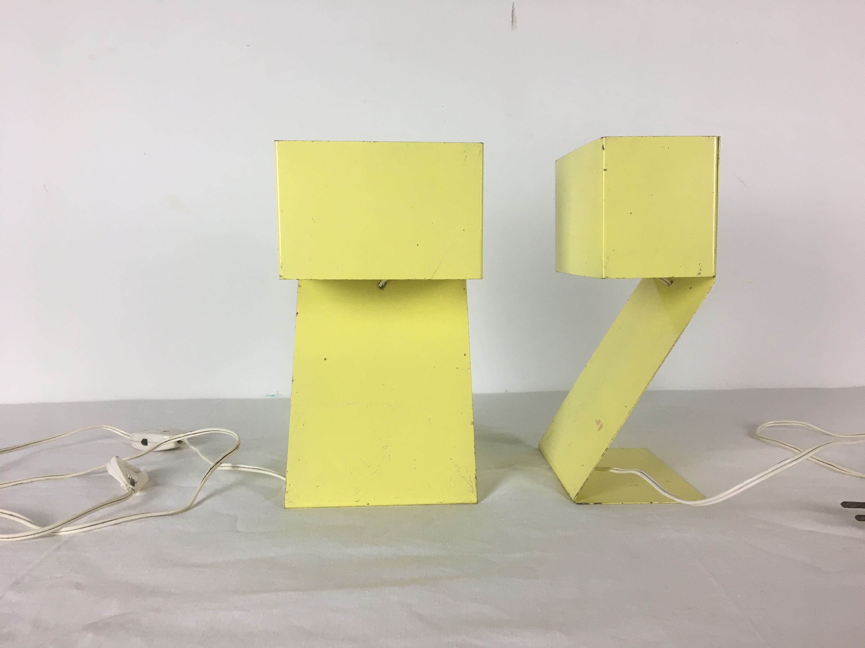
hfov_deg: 61.7
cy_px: 324
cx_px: 432
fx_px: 725
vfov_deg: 48.2
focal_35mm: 29
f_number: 2.2
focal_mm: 4.15
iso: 25
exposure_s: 1/33
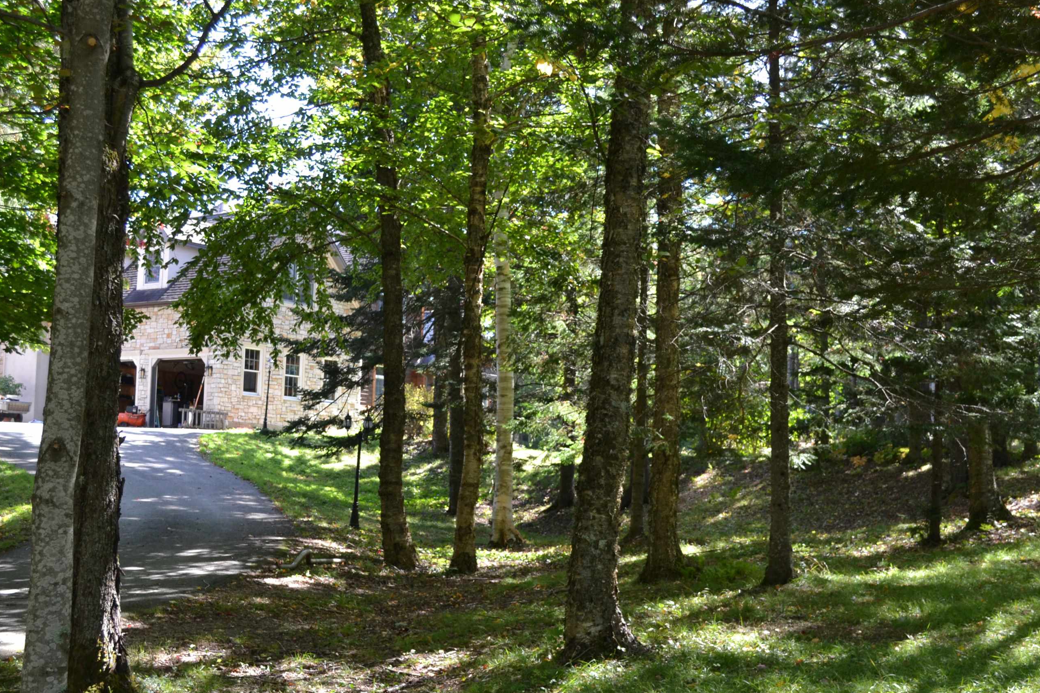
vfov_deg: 28.6
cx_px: 524
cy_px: 388
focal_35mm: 47
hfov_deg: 41.9
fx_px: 1358
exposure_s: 1/125
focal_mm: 26
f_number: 5.6
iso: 400
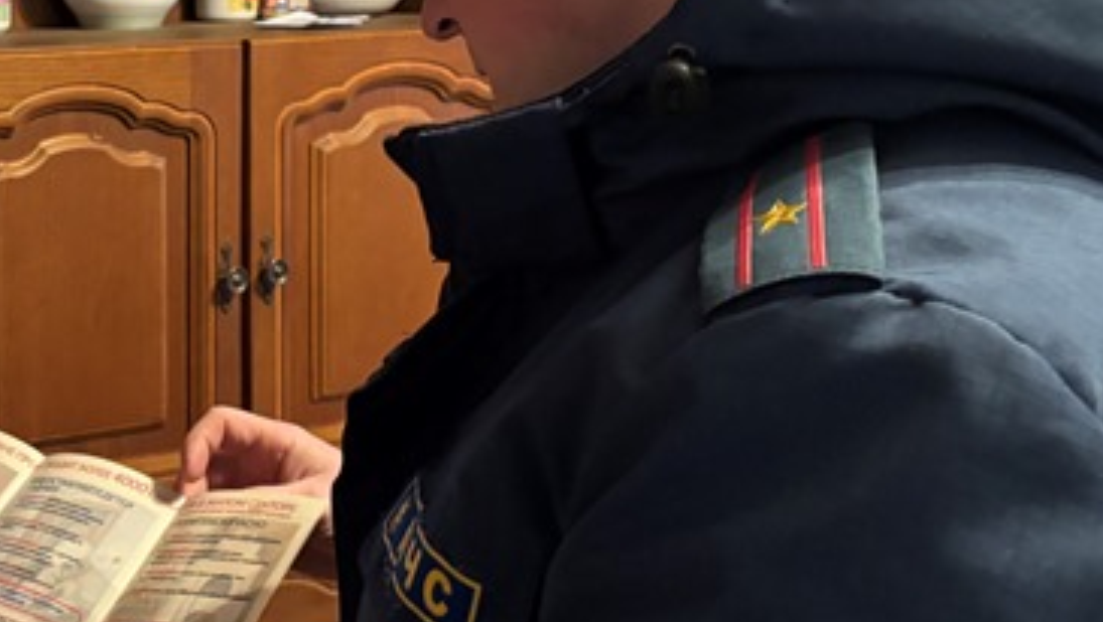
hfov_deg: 31.2
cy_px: 199
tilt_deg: -9.3
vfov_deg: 19.4
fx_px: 1815
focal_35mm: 62
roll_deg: +0.9
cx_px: -9
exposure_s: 1/33
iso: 500
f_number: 1.6
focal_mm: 5.96
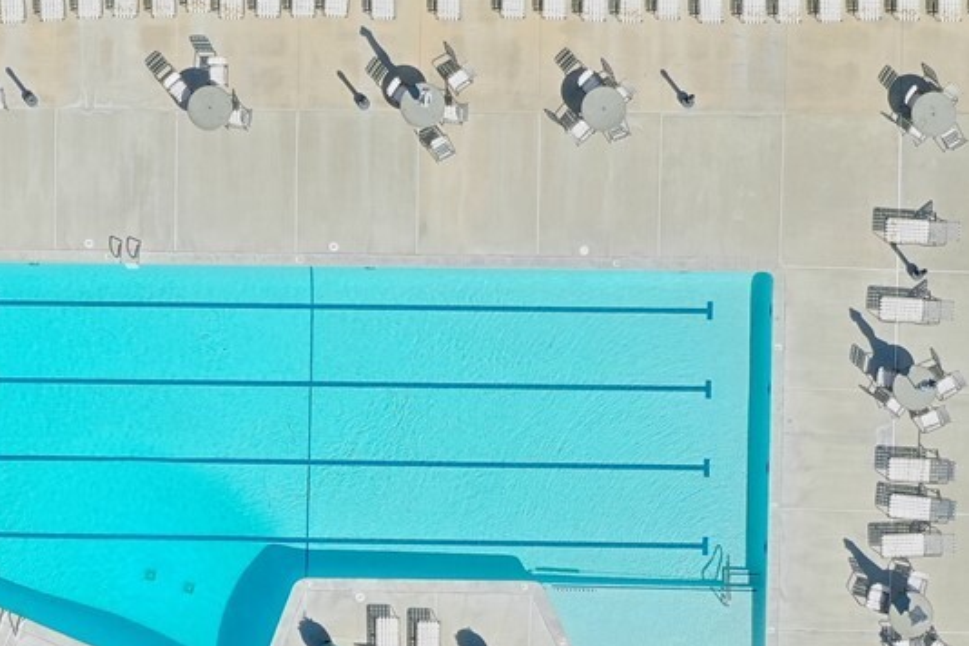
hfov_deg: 22.8
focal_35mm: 89
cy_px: 569
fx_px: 2395
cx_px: 340
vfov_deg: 15.2
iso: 100
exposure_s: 1/320
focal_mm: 10.26
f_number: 5.6
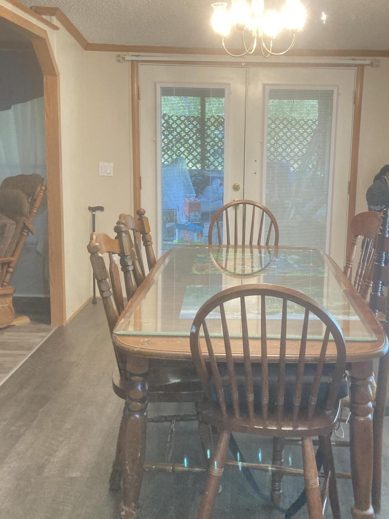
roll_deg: -2.1
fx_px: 555
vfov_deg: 50.1
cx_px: 240
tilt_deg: -7.7
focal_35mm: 37
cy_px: 235
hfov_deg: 38.4
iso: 250
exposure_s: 1/40
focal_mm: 3.99
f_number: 1.8
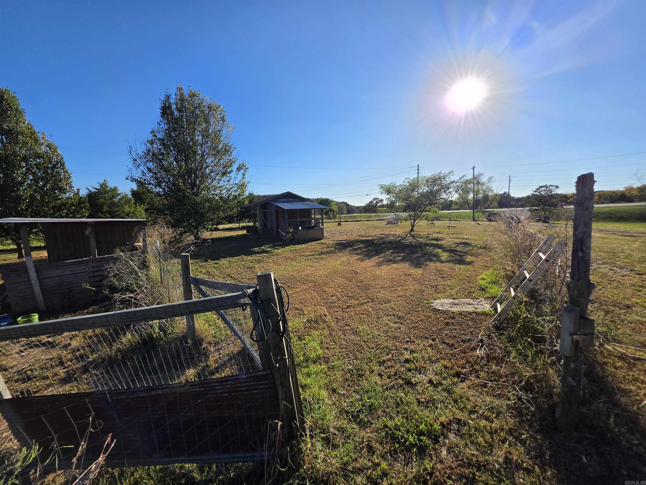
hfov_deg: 106.2
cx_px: 323
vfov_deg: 89.9
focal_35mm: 13
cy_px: 242
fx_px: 243
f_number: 1.9
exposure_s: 1/2859
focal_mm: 2.2
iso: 32
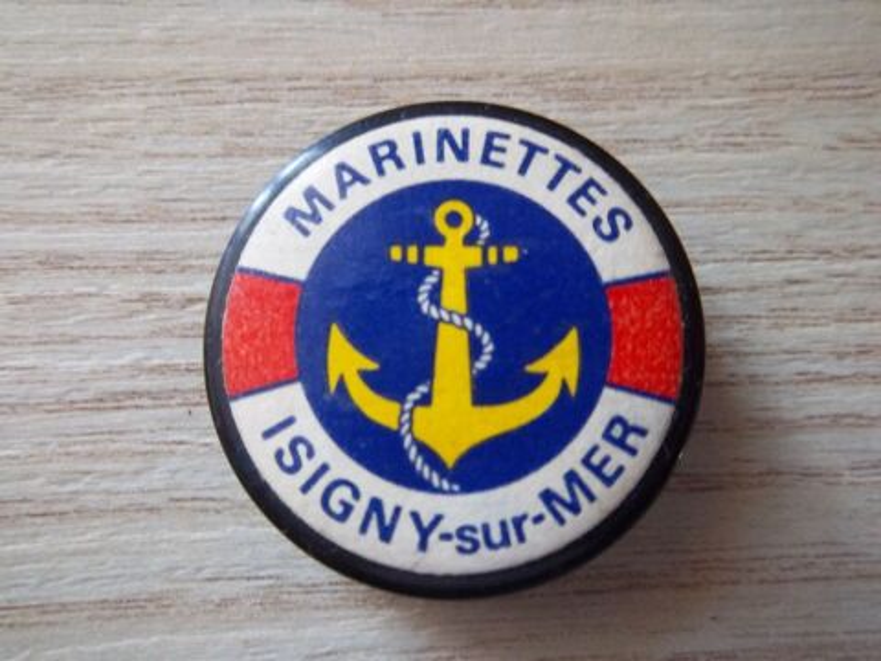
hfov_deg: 63.4
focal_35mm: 28
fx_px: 713
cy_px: 330
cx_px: 440
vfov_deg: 49.7
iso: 160
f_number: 3.5
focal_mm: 5.05
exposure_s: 1/10
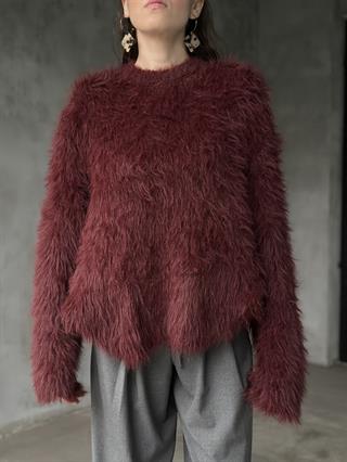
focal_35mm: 48
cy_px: 231
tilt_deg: -3.4
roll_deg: -0.4
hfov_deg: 30.3
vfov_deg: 39.6
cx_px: 174
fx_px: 641
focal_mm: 6.86
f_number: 1.78
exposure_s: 1/20
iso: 1000
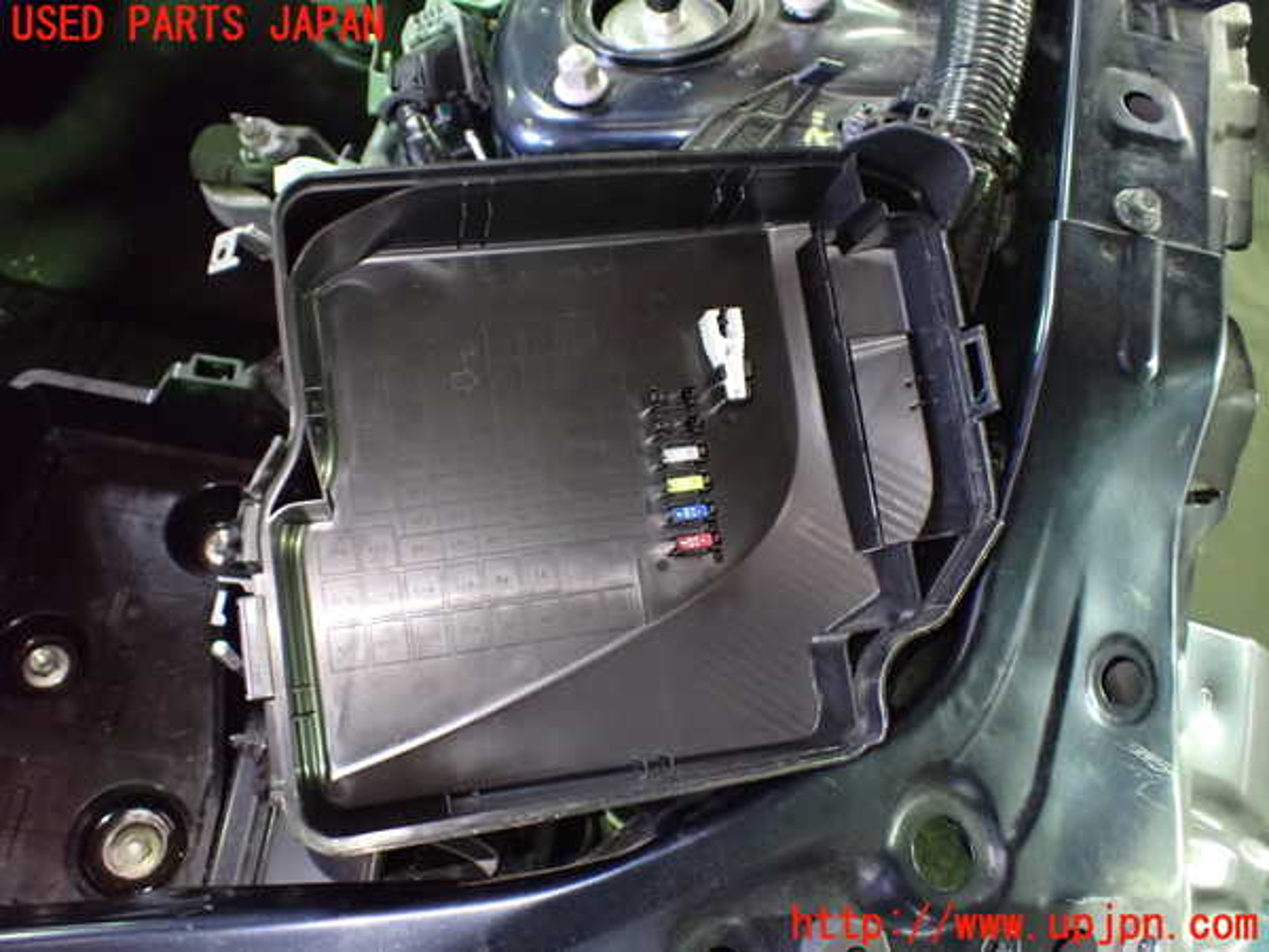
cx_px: 634
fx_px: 1100
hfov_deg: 60.0
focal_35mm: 30
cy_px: 476
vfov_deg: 46.8
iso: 1600
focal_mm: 5.4
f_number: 2.3
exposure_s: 1/30
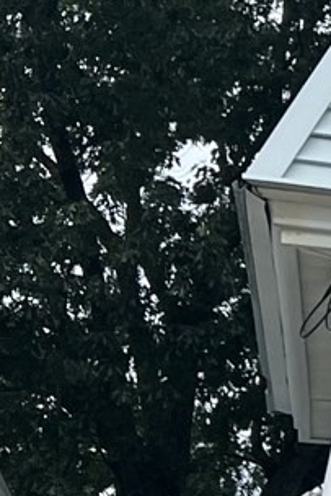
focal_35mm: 182
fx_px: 2507
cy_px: 150
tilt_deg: +23.0
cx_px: 1368
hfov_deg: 6.1
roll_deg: +0.1
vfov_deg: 11.3
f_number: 1.5
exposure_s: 1/6211
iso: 50
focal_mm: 5.7
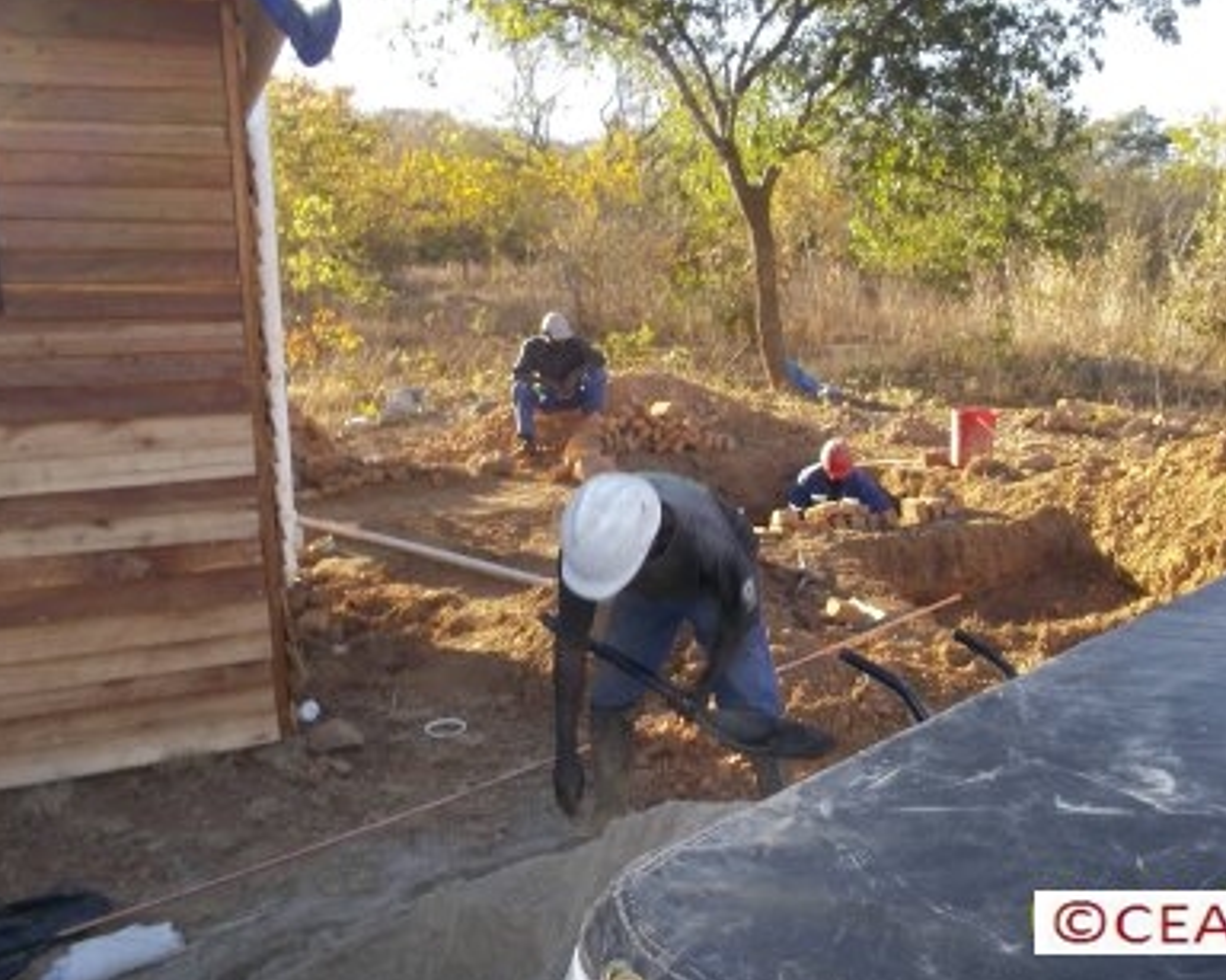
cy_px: 514
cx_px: 694
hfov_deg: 54.1
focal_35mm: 33
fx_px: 1197
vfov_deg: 44.5
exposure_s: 1/160
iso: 80
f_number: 3.3
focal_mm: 4.1
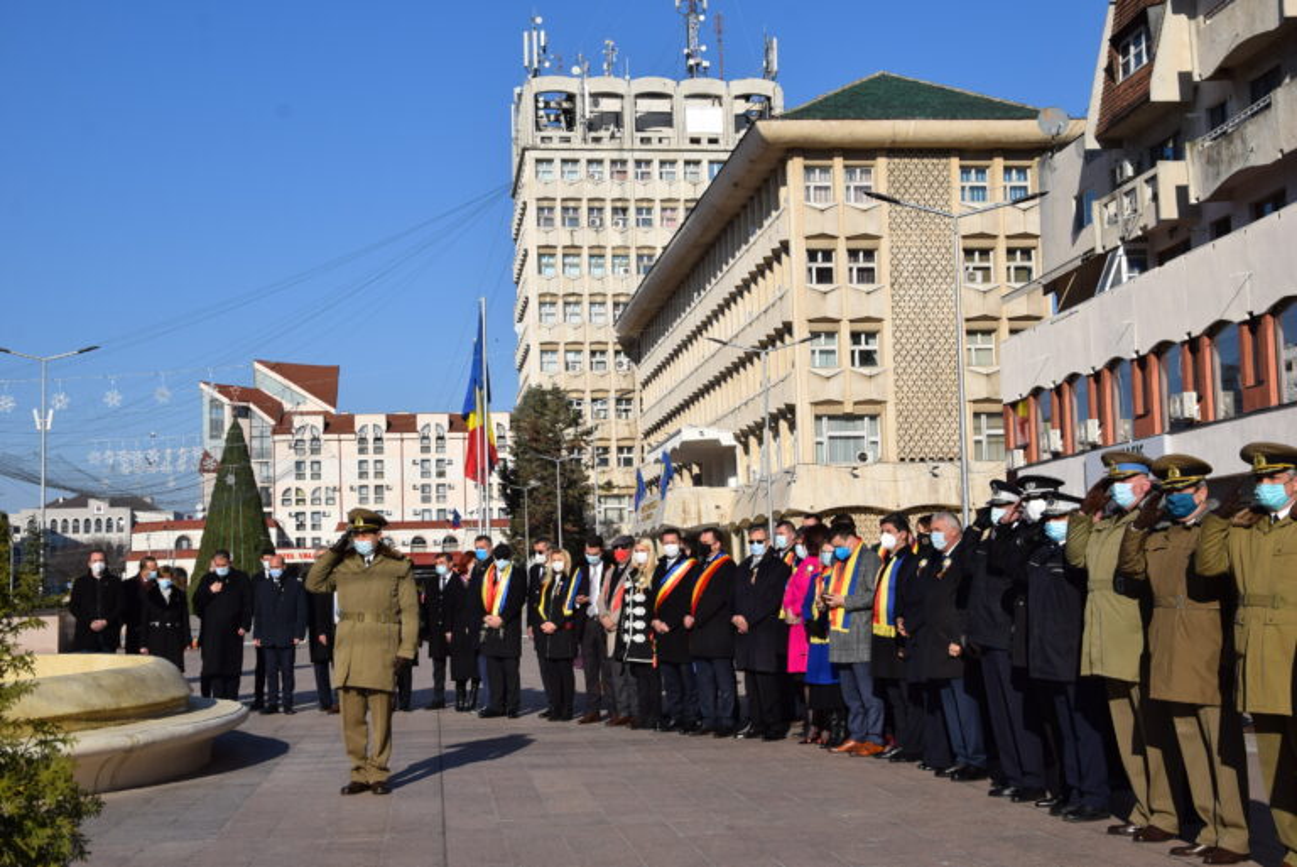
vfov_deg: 28.1
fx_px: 1730
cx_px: 648
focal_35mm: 48
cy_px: 434
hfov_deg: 41.1
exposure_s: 1/400
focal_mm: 32
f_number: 10
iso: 200
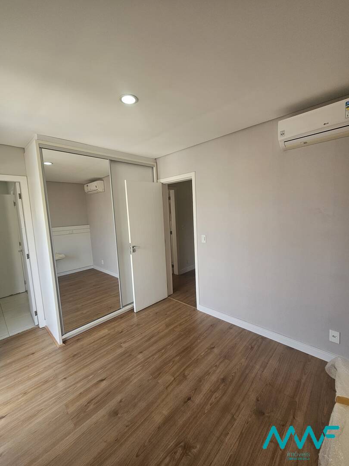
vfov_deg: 106.2
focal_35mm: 13
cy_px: 233
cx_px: 174
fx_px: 175
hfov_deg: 89.9
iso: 64
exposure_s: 1/120
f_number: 2.2
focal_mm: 2.2
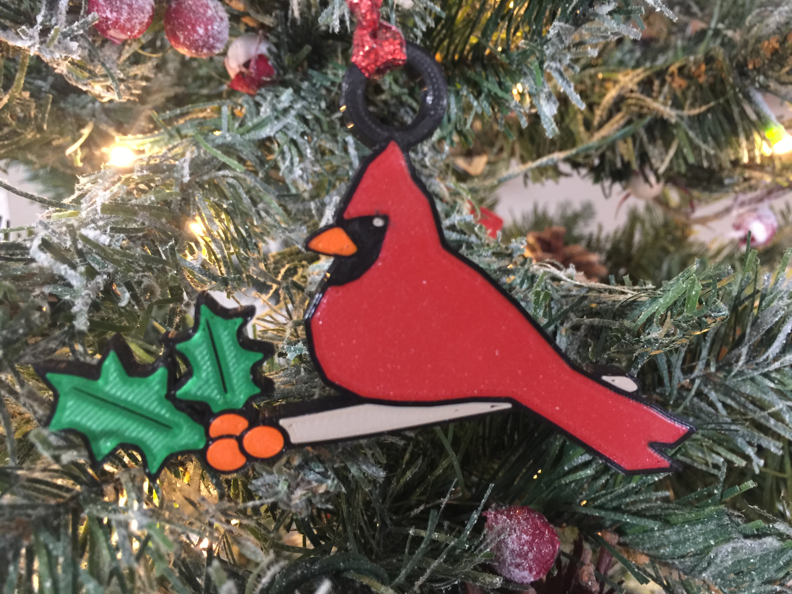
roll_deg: -1.8
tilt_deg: -10.5
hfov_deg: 61.7
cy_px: 297
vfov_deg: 48.2
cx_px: 396
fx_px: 664
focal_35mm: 29
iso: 64
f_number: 2.2
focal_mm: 4.15
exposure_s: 1/4
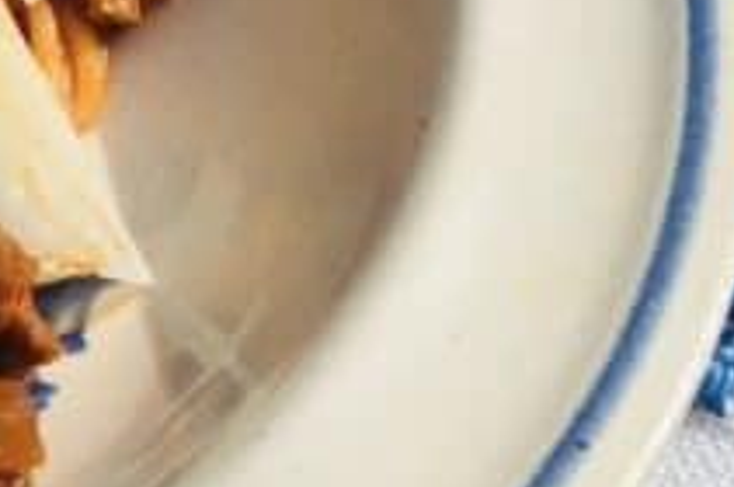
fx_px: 2239
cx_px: -449
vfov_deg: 12.2
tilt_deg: -44.4
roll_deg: -7.2
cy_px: -56
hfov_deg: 16.5
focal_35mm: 110
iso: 25
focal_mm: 4.15
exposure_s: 1/1876
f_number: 2.2
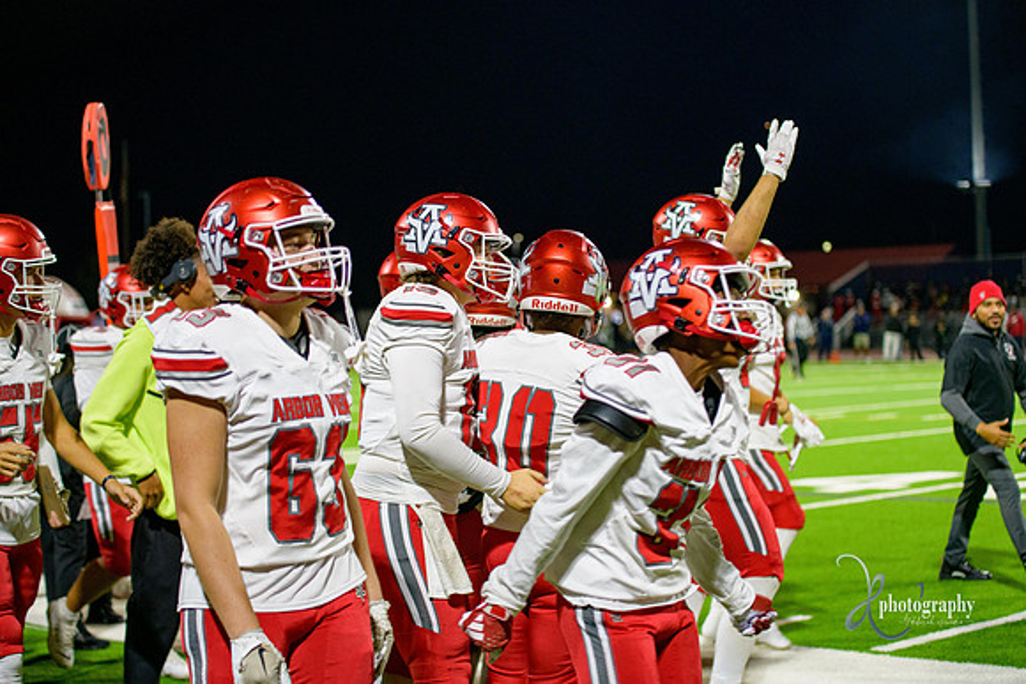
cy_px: 342
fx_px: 1995
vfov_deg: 19.5
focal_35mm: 70
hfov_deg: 28.8
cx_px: 513
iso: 2000
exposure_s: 1/320
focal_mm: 70
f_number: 2.8
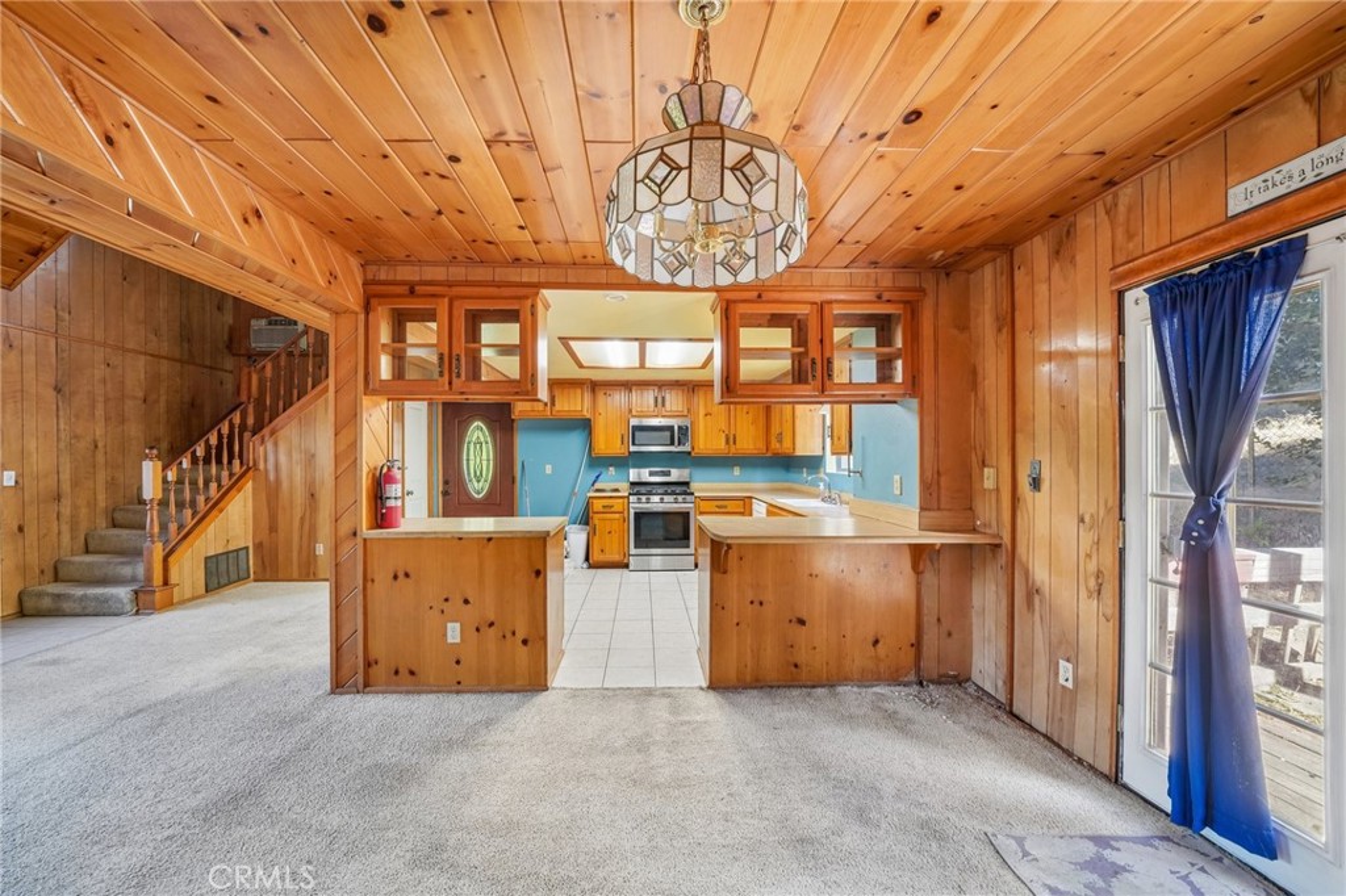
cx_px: 673
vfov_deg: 85.4
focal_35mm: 13
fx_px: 486
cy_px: 448
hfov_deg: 108.3
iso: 400
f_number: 8
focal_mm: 13
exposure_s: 1/4
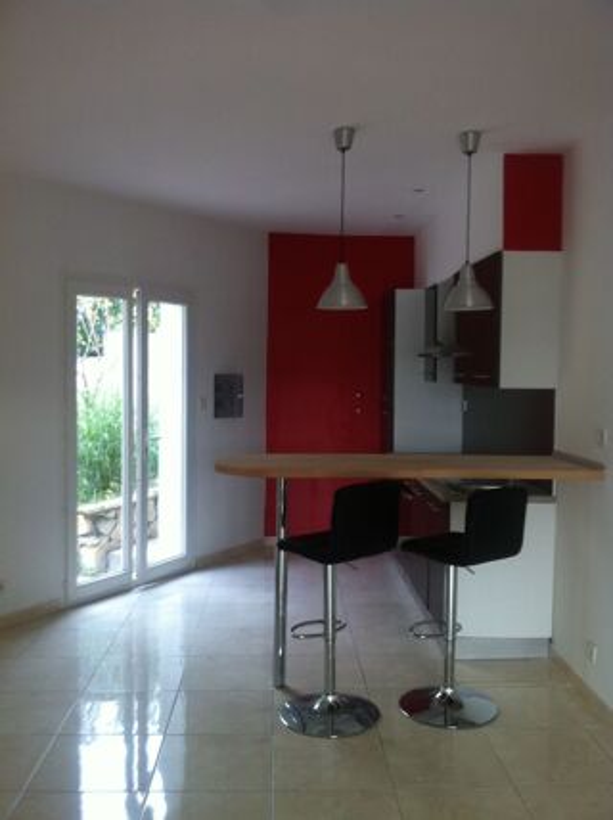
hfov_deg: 40.6
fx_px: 828
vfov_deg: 52.7
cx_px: 306
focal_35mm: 35
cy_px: 410
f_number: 2.8
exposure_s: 1/17
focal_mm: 3.85
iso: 80
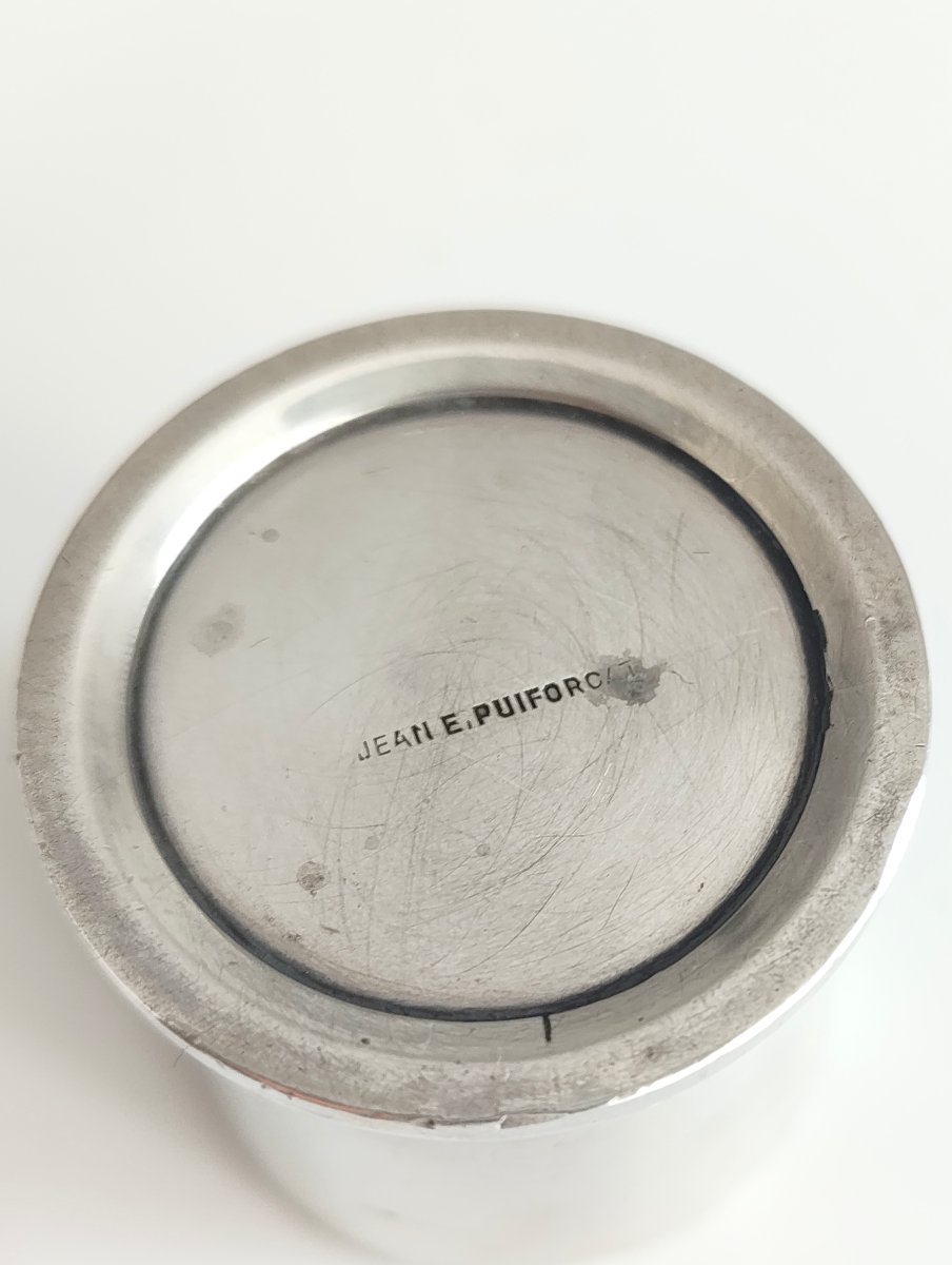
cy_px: 632
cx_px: 476
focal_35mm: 44
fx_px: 1609
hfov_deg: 33.0
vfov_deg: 42.9
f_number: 1.88
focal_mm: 5.56
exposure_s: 1/50
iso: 145
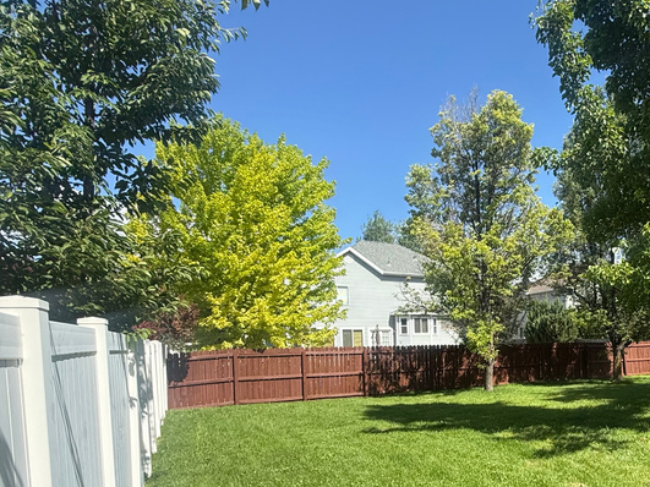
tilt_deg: -1.3
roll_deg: +1.3
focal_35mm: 27
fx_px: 507
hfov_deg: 60.4
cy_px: 362
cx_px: 514
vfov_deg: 49.4
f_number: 2.2
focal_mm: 2.22
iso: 50
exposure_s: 1/888
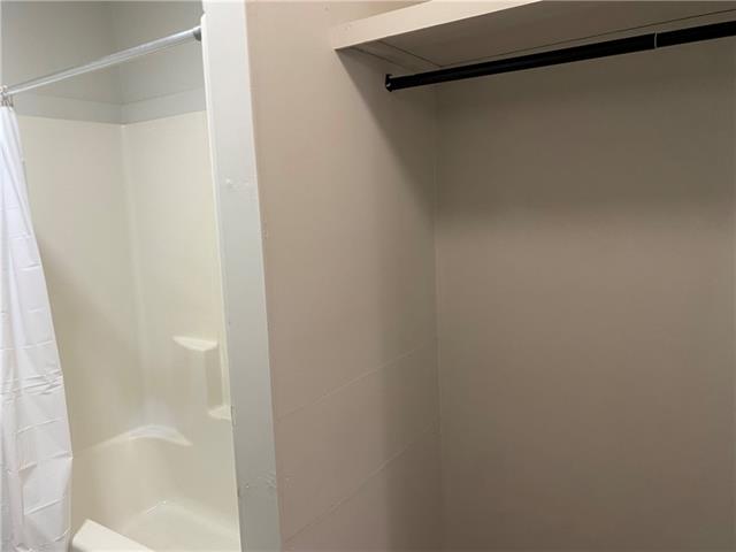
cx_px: 368
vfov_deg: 53.1
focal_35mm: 26
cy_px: 276
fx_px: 553
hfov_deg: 67.3
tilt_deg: -7.3
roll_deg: +1.8
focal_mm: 4.25
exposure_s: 1/60
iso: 125
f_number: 1.8
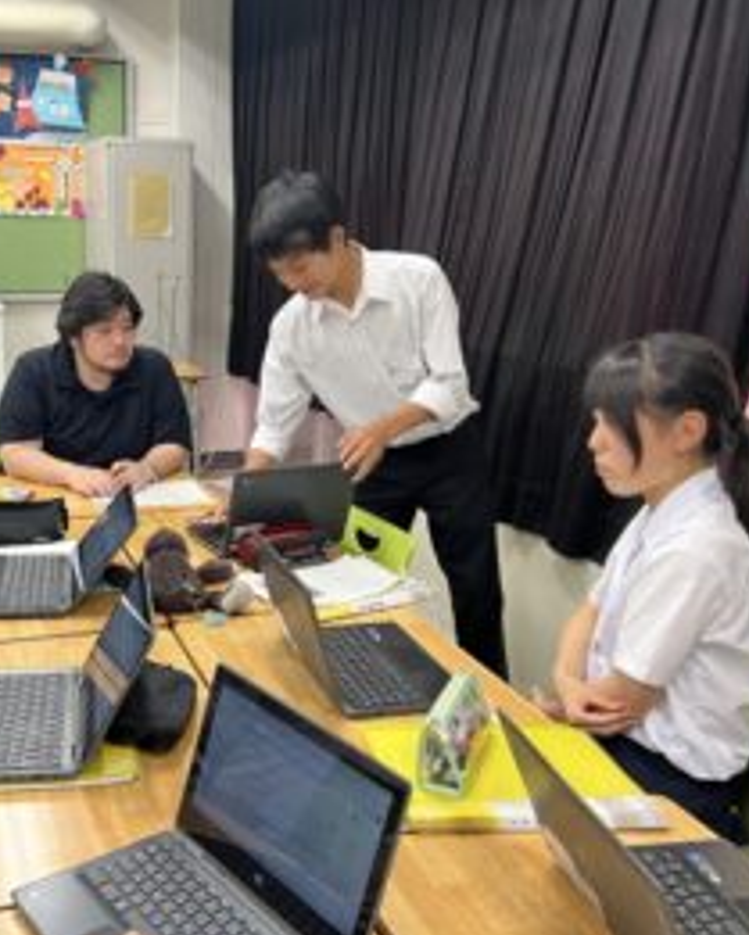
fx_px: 969
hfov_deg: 41.0
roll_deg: -0.8
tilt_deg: -16.4
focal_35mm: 35
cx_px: 183
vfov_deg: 51.5
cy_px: 473
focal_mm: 5.7
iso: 100
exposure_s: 1/60
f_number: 1.5
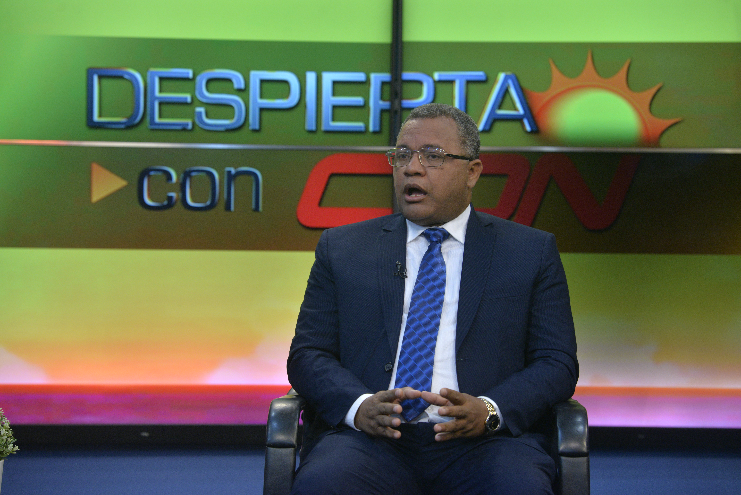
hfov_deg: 15.8
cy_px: 248
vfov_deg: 10.6
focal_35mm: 130
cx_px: 370
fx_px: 2677
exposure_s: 1/200
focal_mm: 130
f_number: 3.2
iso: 1250
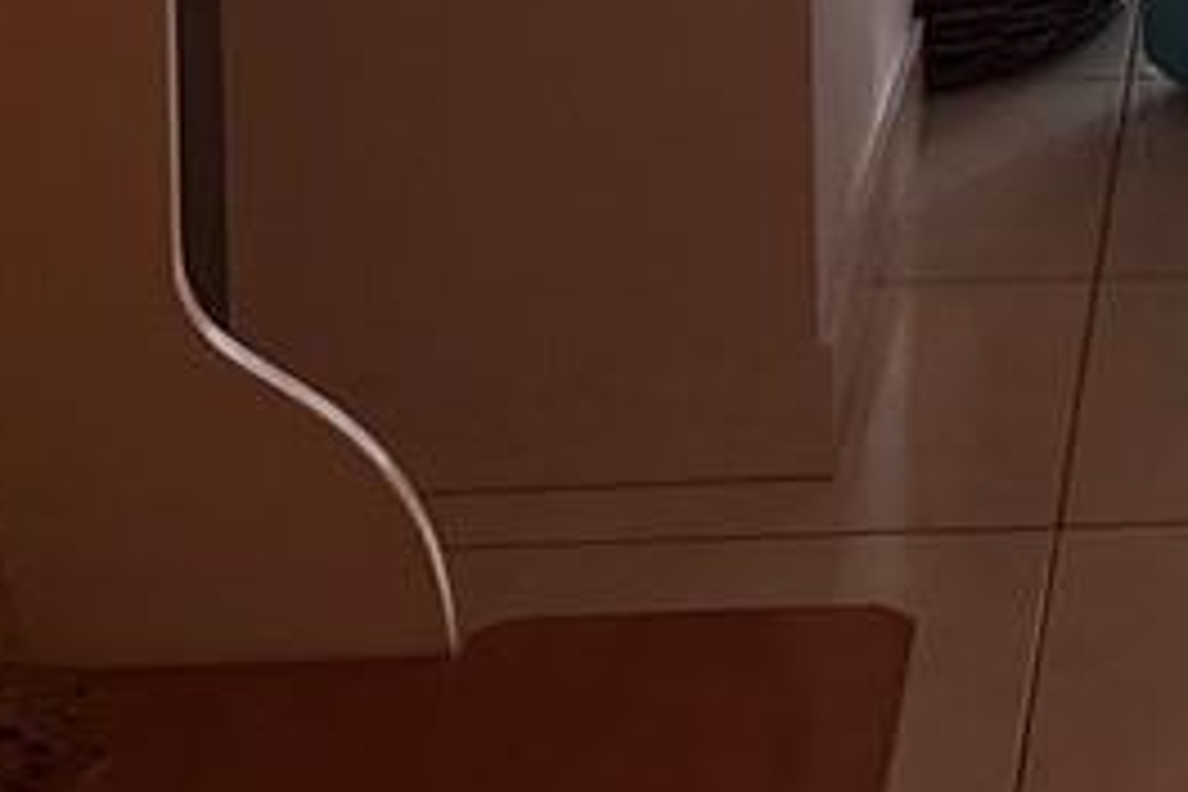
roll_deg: -0.1
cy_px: -994
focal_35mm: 164
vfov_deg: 7.9
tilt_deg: -7.1
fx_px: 5412
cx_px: 1984
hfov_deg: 11.8
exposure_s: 1/204
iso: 40
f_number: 1.5
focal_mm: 5.7
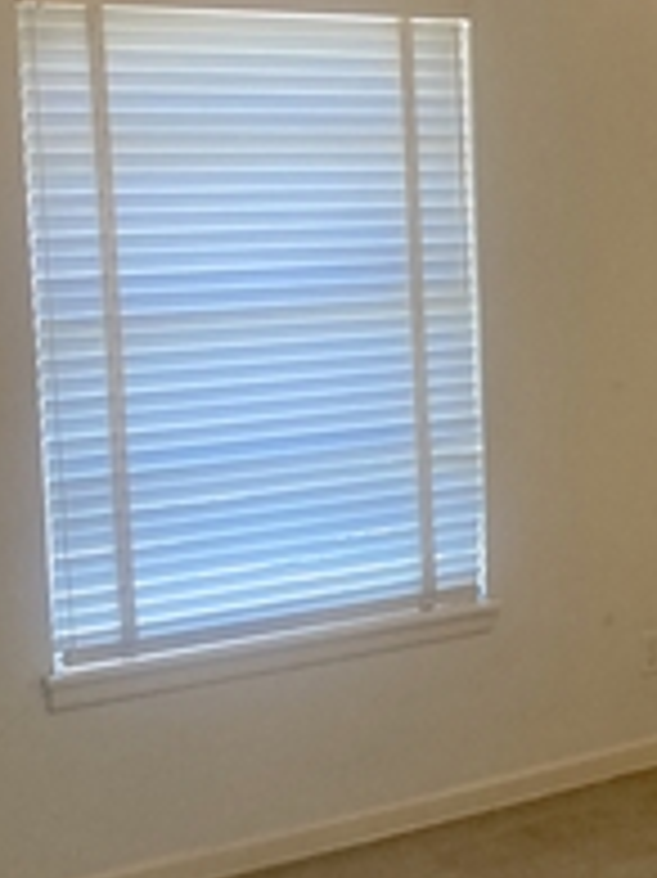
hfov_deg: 20.1
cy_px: 401
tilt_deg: -4.4
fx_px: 1748
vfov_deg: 28.2
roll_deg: -0.2
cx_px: 774
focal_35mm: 69
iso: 250
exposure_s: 1/60
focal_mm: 3.99
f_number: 1.8
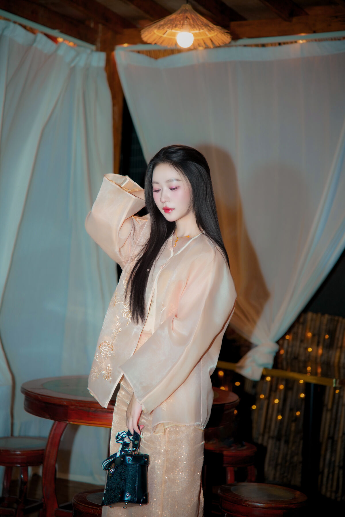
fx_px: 1078
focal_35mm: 75
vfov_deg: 27.0
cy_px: 258
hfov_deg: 18.2
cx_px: 172
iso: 500
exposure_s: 1/80
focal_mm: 75
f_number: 2.8
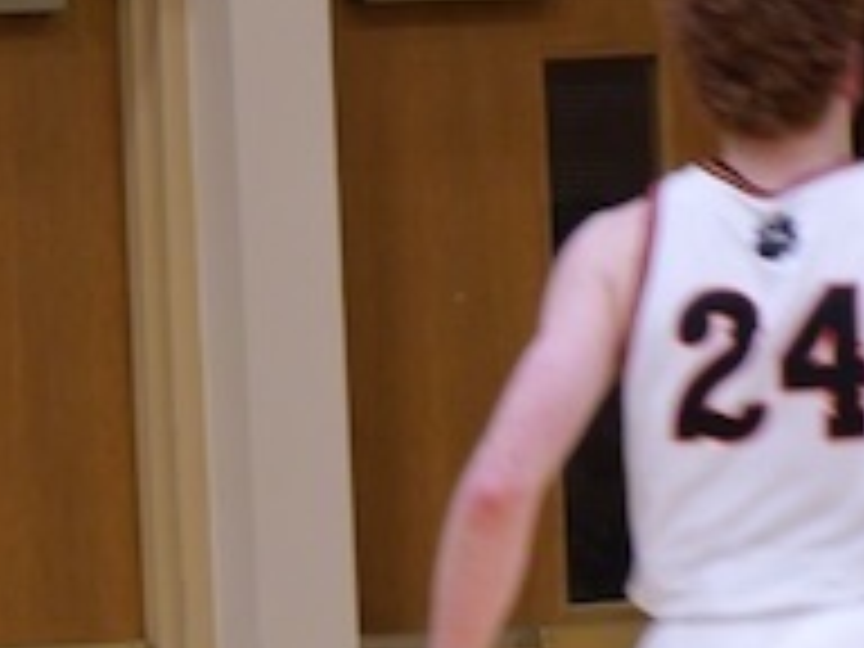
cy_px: 745
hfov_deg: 1.9
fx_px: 25858
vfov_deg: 1.4
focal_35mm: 1036
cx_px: 1098
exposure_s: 1/80
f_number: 5.6
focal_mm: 124
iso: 2000
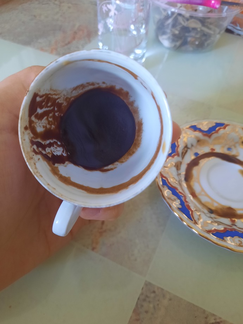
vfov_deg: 69.4
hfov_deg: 54.9
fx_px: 234
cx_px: 122
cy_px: 162
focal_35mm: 25
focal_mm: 4.6
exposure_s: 1/25
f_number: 2
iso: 320
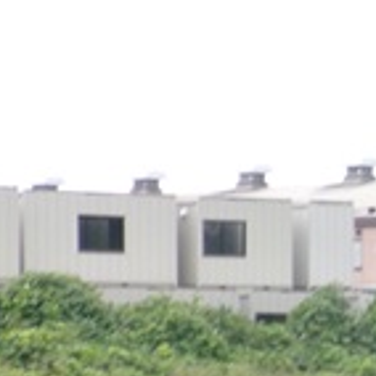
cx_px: 773
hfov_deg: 4.0
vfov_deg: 4.1
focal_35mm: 428
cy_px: 377
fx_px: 5260
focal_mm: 20.6
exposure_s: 1/140
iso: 100
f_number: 6.2
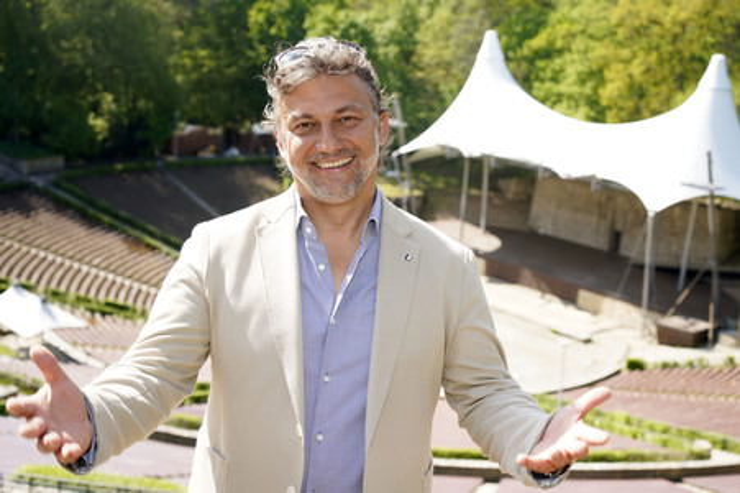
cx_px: 370
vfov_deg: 31.1
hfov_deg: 45.5
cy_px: 246
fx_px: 883
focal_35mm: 43
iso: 100
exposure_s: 1/250
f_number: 4.5
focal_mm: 43
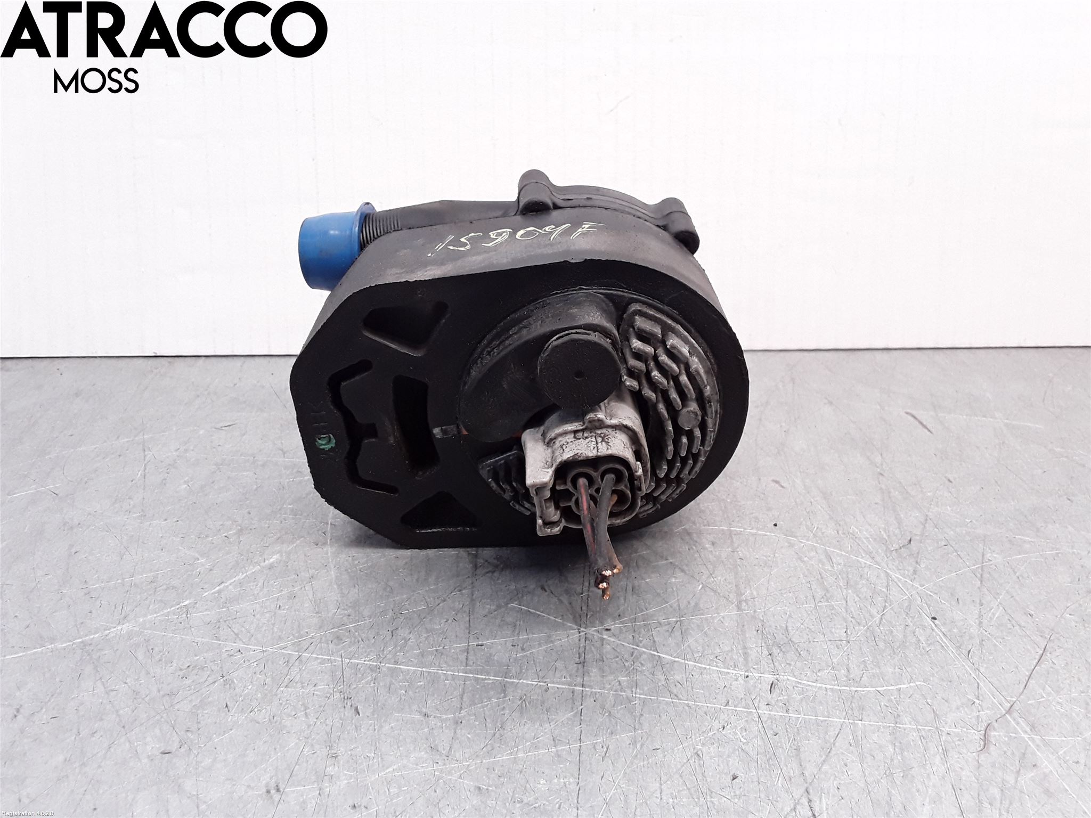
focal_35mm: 28
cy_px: 409
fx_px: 882
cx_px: 546
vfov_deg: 49.7
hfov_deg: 63.4
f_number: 1.9
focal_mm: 2.91
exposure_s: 1/100
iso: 100
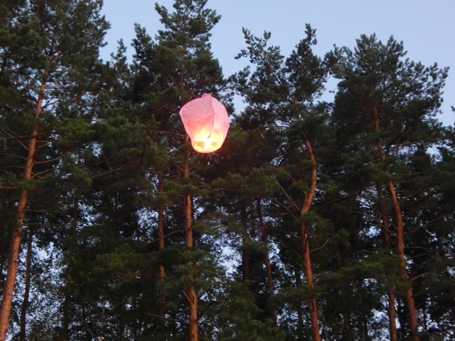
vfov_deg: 24.0
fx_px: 802
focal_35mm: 61
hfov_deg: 31.7
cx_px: 228
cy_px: 170
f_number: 4
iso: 1250
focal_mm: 10.9
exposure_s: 1/30
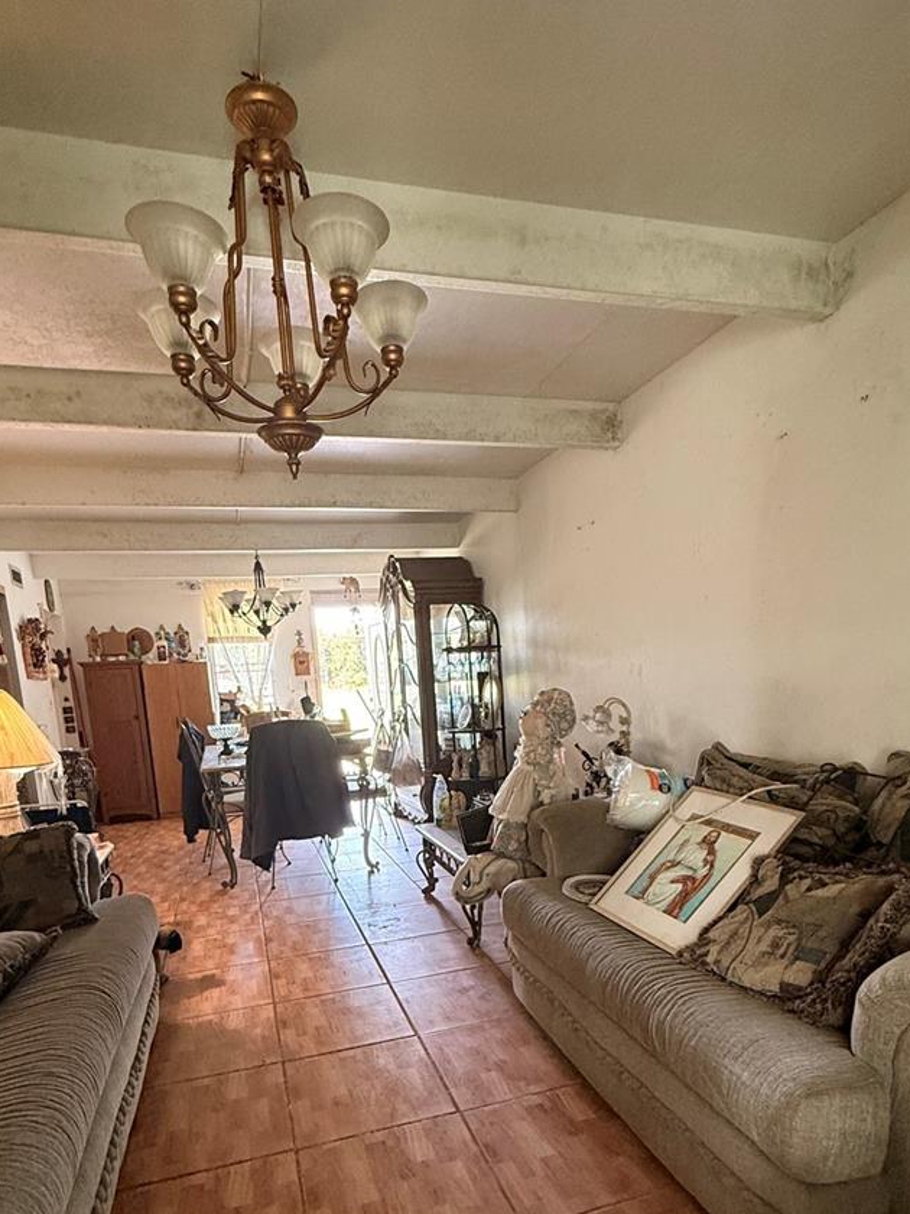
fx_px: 701
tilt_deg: -8.3
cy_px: 798
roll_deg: +3.4
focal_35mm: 20
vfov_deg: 79.4
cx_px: 436
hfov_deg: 65.9
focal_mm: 2.22
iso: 400
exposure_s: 1/60
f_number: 2.2
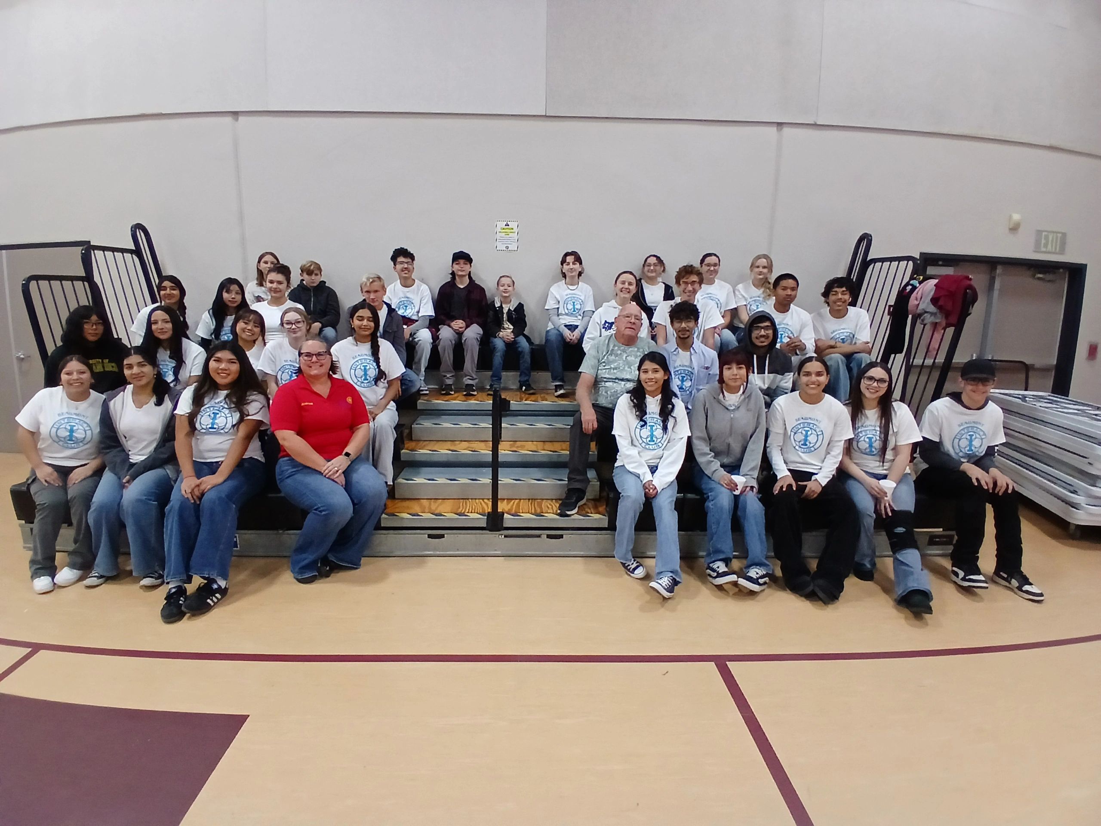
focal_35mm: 17
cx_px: 550
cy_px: 413
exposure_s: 1/30
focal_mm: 1.4
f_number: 2.2
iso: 250
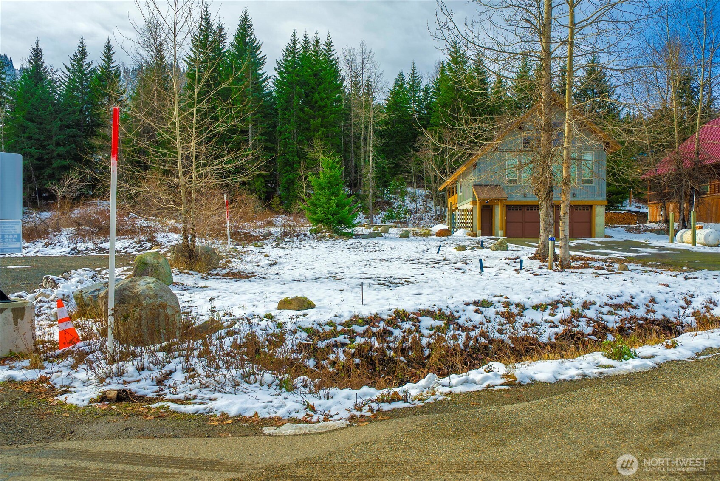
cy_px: 240
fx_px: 480
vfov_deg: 53.2
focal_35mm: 24
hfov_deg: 73.7
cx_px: 360
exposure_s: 1/100
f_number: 7.1
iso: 80
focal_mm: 24
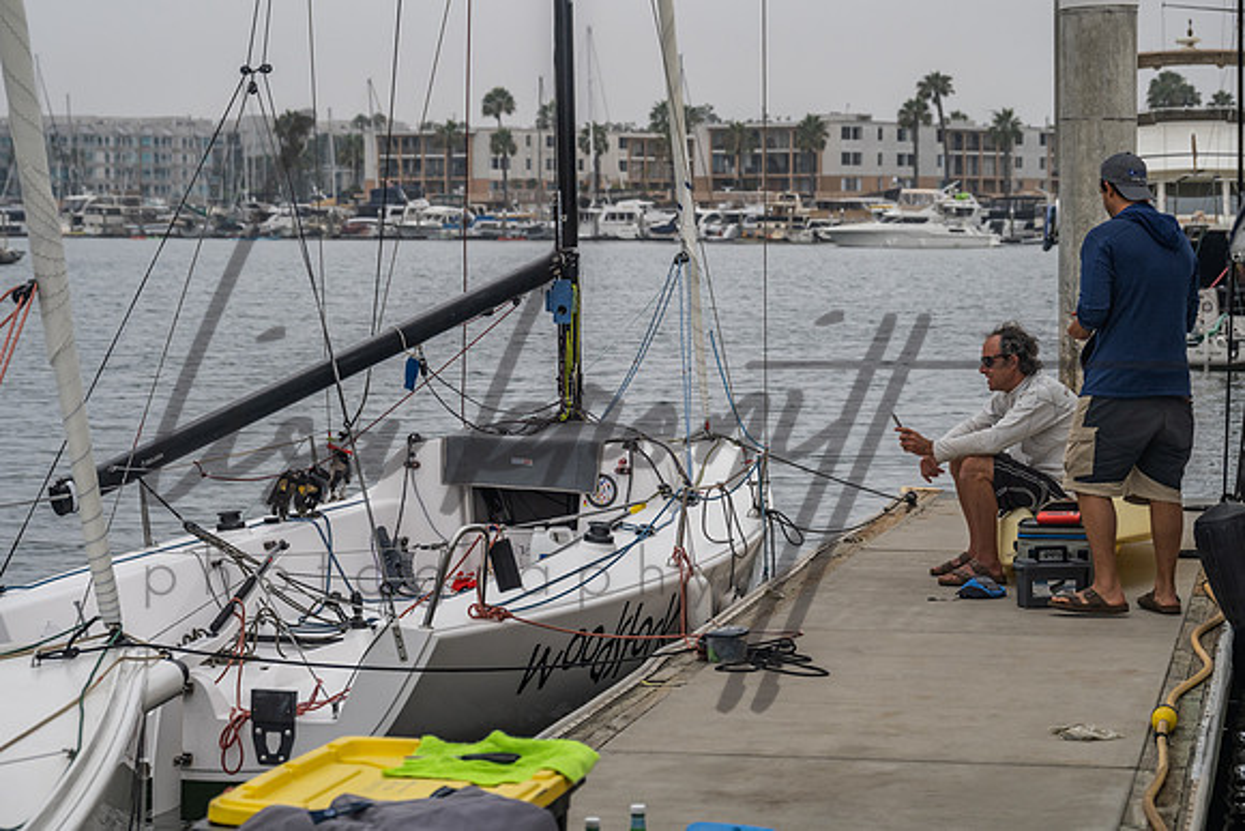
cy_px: 376
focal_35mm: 100
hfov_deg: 20.4
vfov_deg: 13.7
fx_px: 3465
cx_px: 608
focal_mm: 88
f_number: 6.3
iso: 400
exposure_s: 1/1000
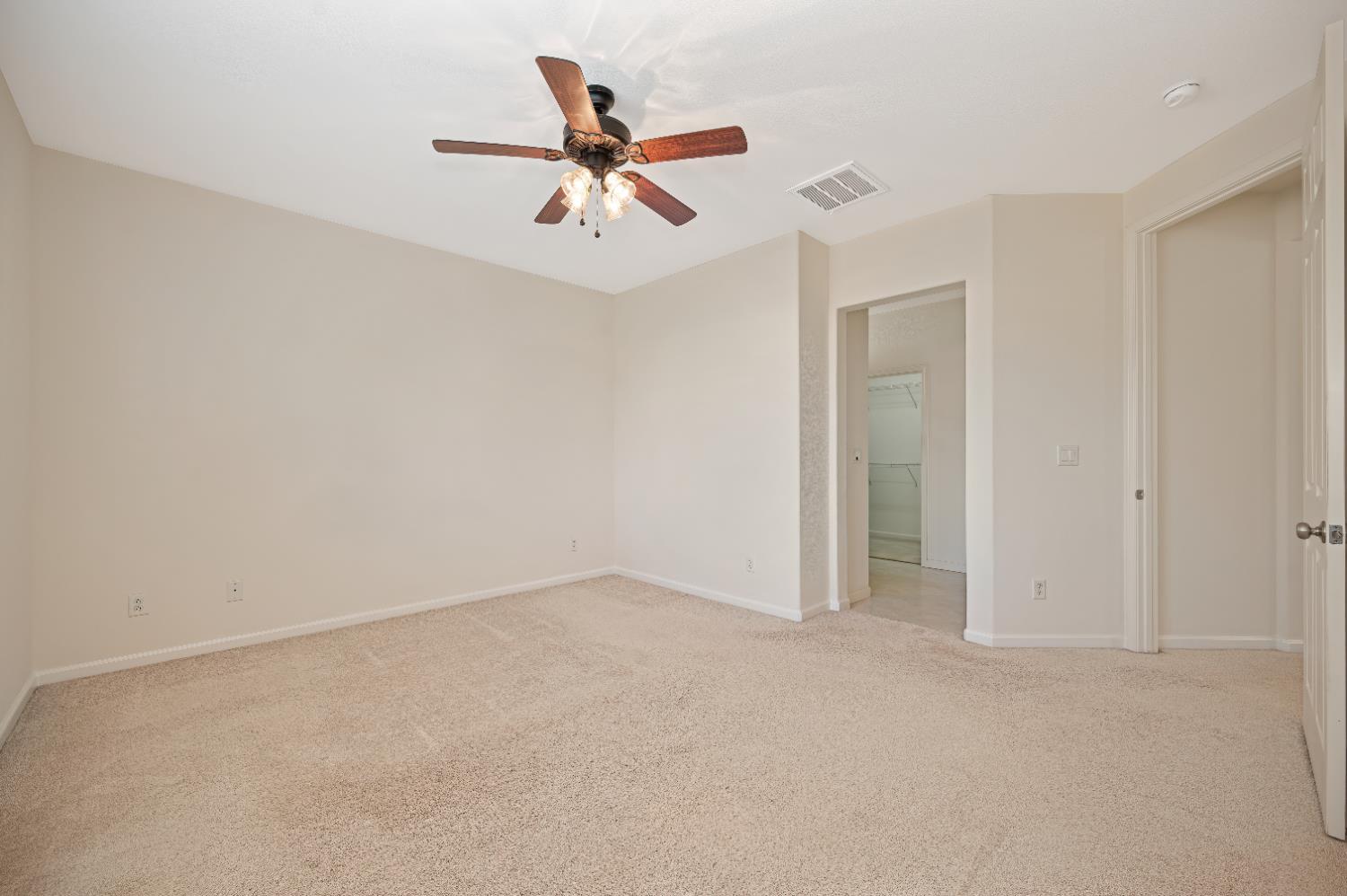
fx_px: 523
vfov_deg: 81.1
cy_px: 448
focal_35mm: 14
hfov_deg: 104.3
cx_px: 674
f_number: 5
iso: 500
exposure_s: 1/100
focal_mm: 14
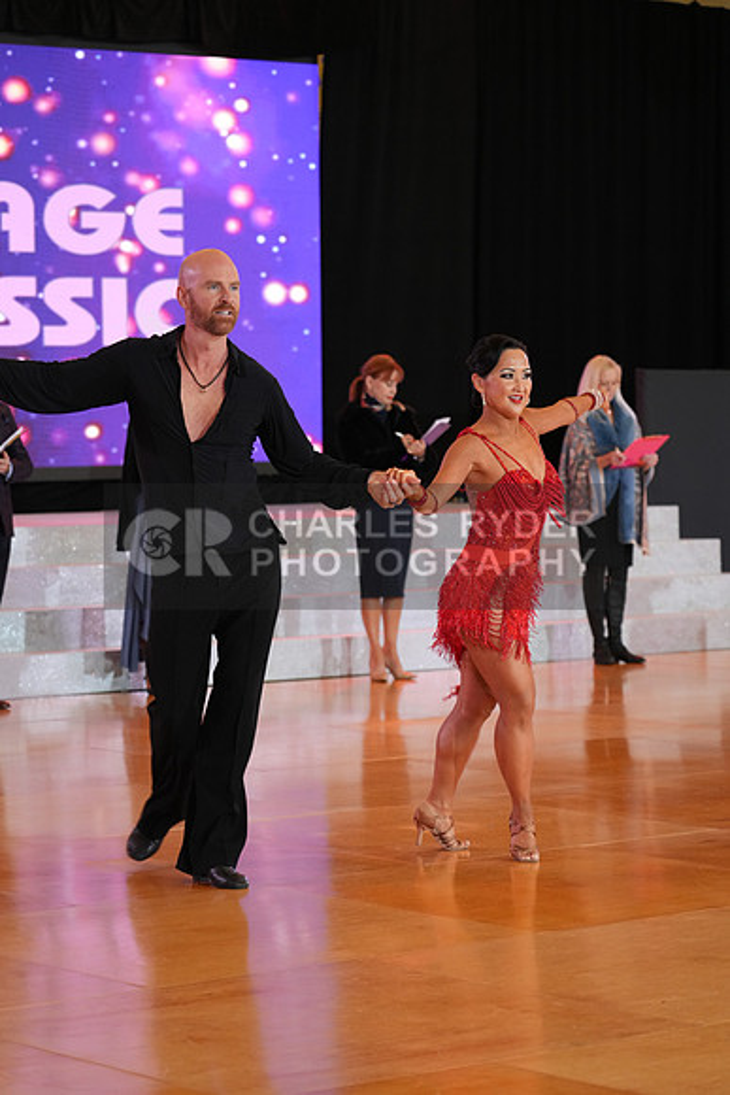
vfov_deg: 19.5
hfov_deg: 13.0
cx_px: 365
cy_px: 548
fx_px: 3192
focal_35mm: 105
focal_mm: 105
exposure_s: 1/160
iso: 2000
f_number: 4
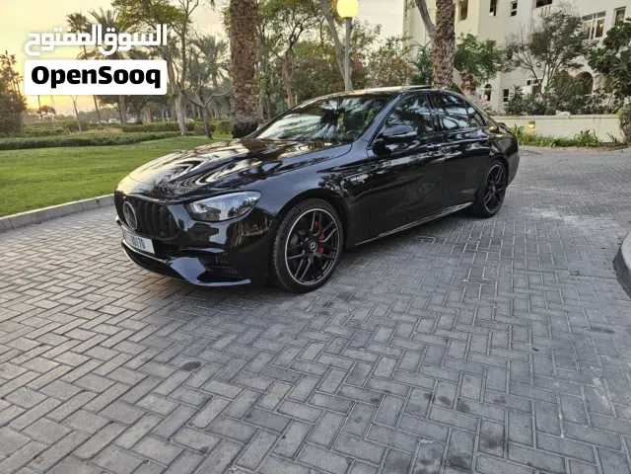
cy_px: 237
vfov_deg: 58.9
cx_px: 316
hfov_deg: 73.9
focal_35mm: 23
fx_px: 419
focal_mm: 6.3
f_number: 1.7
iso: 160
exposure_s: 1/100
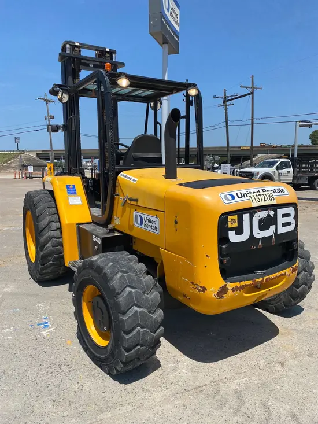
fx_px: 318
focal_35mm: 26
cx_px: 159
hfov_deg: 53.1
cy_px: 212
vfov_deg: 67.3
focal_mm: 4.25
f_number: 1.8
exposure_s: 1/3984
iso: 32
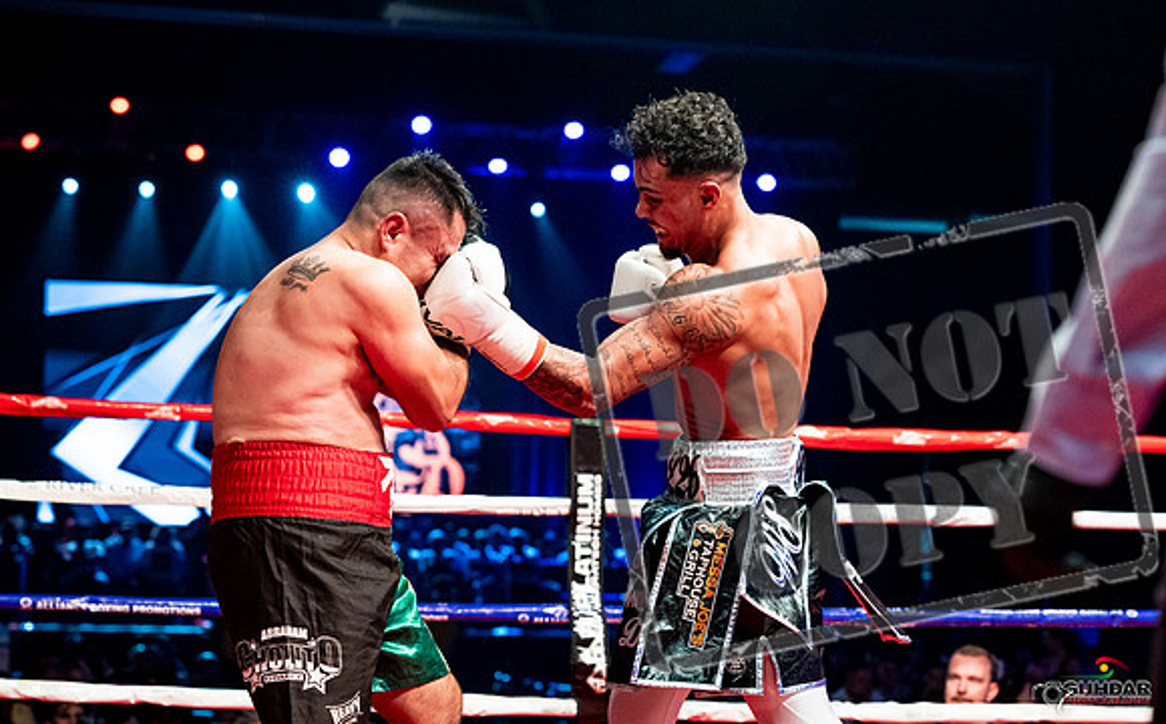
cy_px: 446
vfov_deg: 18.9
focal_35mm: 69
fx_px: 2173
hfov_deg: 30.0
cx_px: 538
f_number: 2.8
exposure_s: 1/1000
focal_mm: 50
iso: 4000
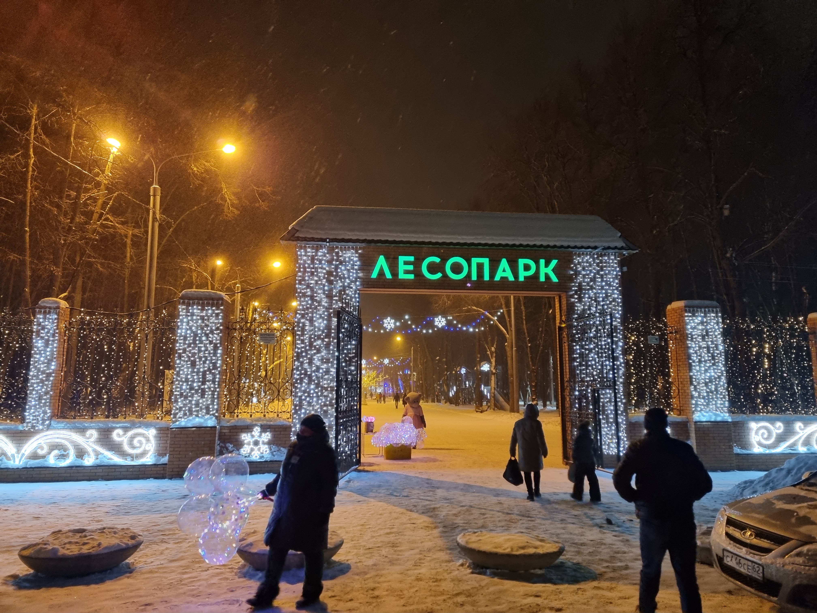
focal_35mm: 26
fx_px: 614
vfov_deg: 53.1
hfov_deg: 67.3
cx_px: 408
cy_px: 306
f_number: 1.8
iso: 800
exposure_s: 1/50
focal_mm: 5.4
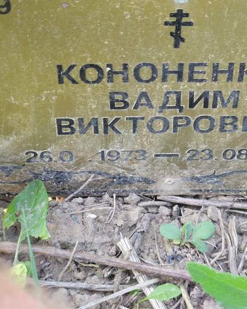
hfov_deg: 18.0
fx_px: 777
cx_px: 158
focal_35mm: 85
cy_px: 111
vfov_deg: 22.4
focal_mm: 4.71
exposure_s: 1/50
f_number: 1.7
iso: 100
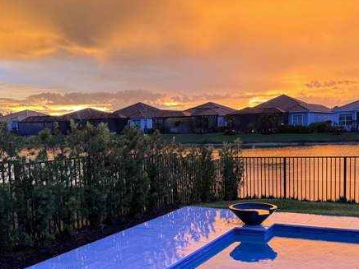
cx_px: 183
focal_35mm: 44
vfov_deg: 32.6
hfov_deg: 42.9
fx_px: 456
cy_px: 179
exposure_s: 1/48
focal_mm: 6.76
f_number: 1.78
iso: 800
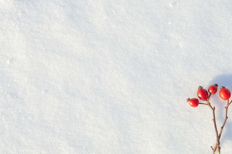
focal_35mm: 69
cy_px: 75
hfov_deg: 29.4
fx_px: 442
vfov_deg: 19.8
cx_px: 107
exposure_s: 1/125
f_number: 11
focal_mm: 35
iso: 160
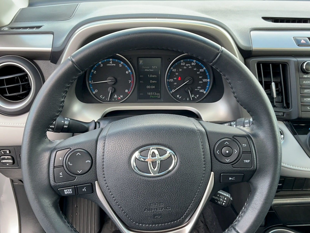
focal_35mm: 30
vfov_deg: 46.8
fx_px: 269
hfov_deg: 60.0
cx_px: 155
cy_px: 116
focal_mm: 3
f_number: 1.8
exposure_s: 1/60
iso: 32
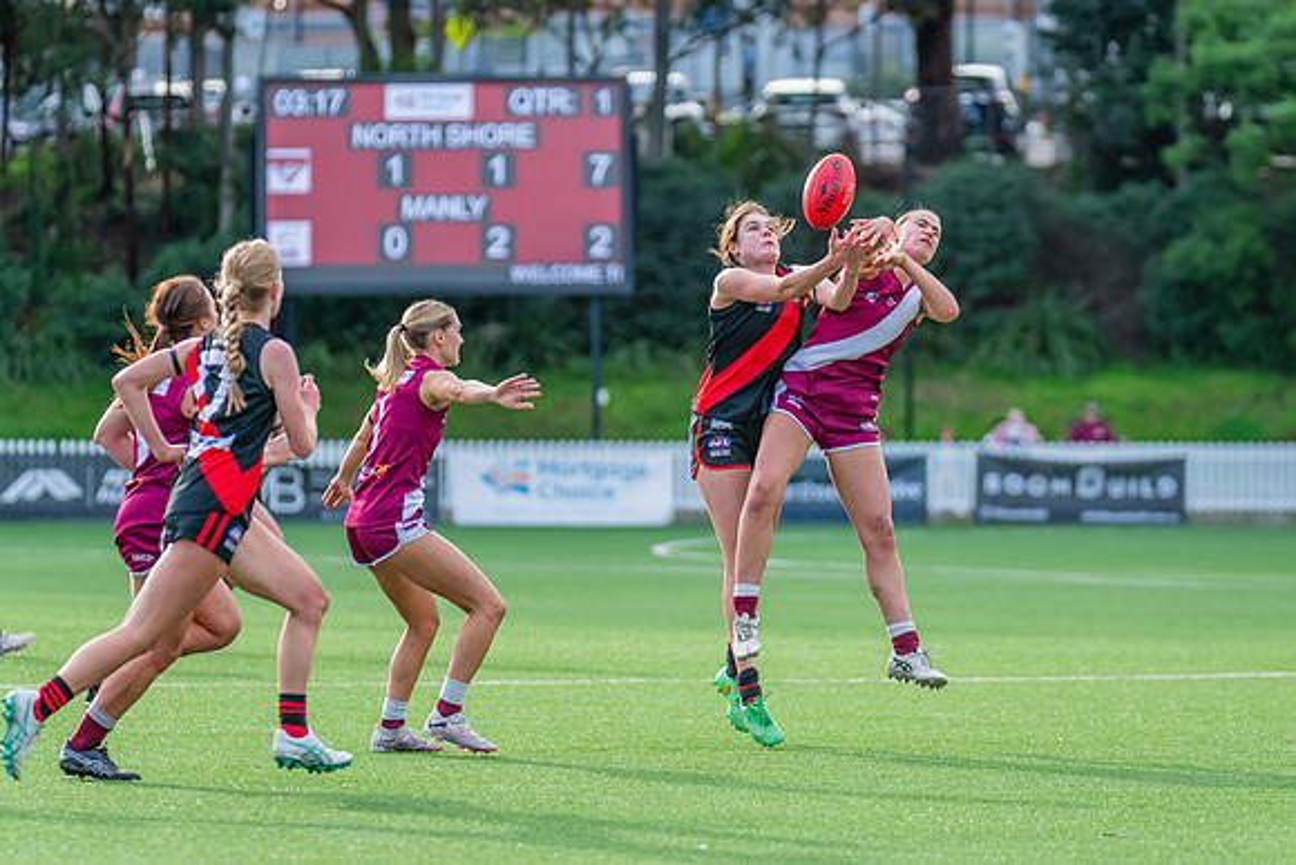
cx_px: 725
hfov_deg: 8.1
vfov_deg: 5.4
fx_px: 9187
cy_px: 395
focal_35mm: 255
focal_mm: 220
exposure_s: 1/1000
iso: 800
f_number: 4
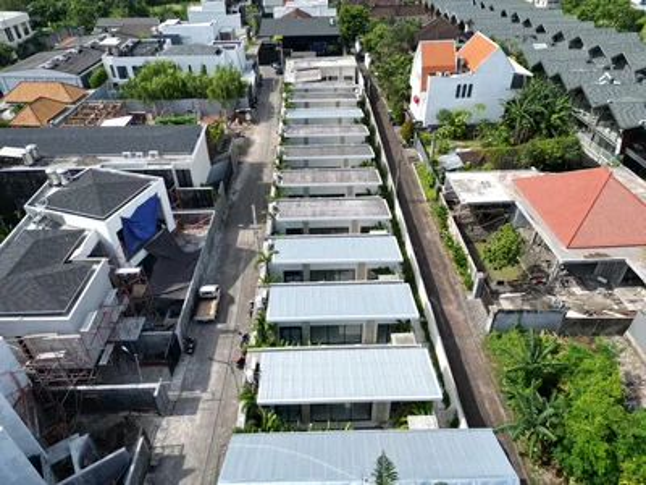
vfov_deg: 56.8
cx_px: 323
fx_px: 448
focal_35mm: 24
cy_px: 242
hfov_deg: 71.6
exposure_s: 1/160
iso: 100
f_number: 1.7
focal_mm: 6.72
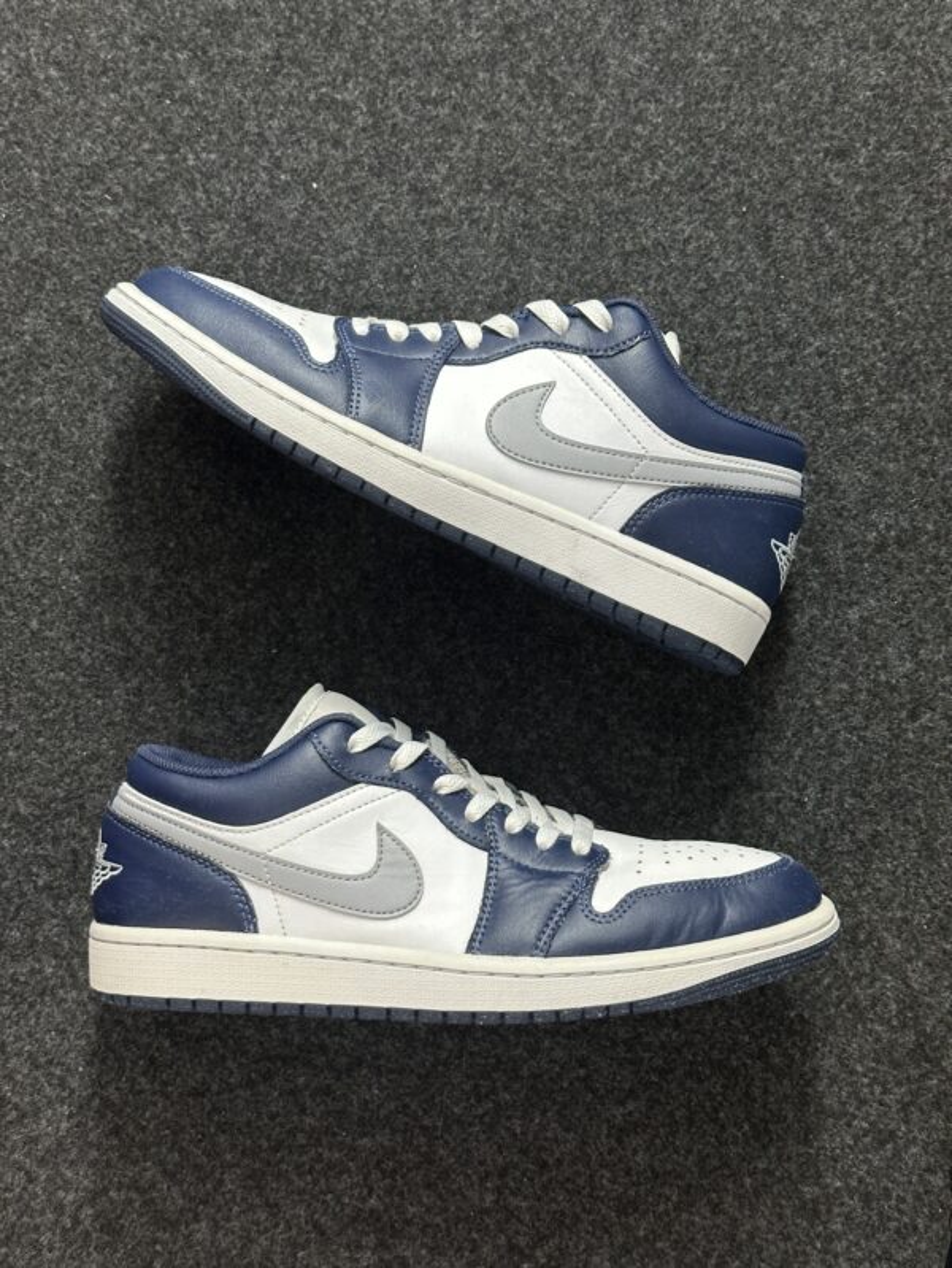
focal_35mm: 48
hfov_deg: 30.3
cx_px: 476
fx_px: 1759
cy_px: 634
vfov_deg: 39.6
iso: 200
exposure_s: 1/33
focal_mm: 6.86
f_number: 1.78
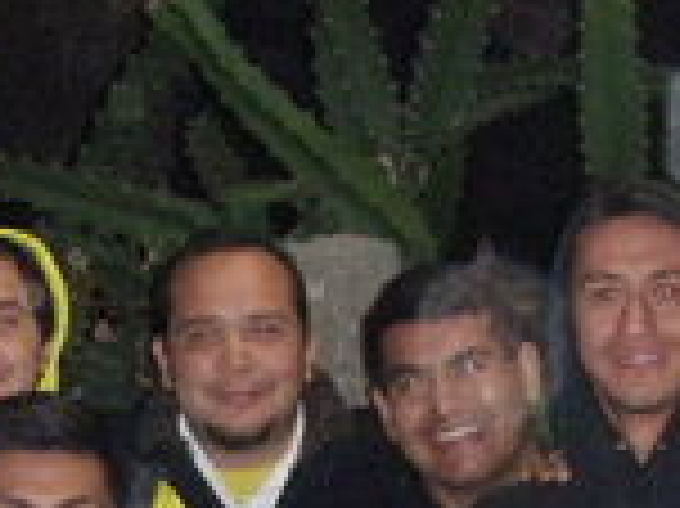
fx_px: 3160
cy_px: 665
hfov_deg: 12.2
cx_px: 153
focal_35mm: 161
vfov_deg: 9.1
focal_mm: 6.7
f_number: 3.5
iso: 500
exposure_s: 1/30
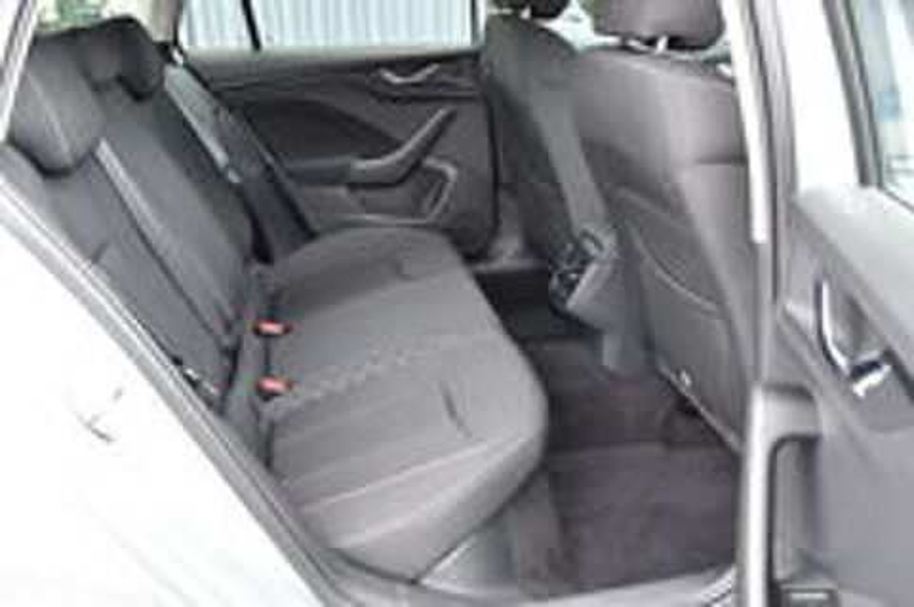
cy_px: 304
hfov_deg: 62.0
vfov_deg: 43.5
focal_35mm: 30
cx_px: 457
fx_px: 761
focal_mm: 20
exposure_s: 1/60
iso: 400
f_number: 4
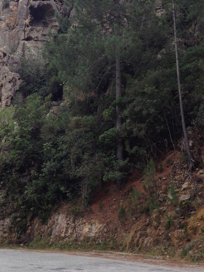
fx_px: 471
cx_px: 58
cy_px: 114
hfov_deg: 24.2
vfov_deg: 32.1
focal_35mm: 60
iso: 64
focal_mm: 4.28
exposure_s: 1/347
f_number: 2.4
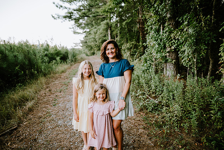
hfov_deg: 73.7
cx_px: 112
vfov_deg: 53.2
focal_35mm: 24
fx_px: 149
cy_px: 75
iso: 320
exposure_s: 1/250
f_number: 2.2
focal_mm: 24
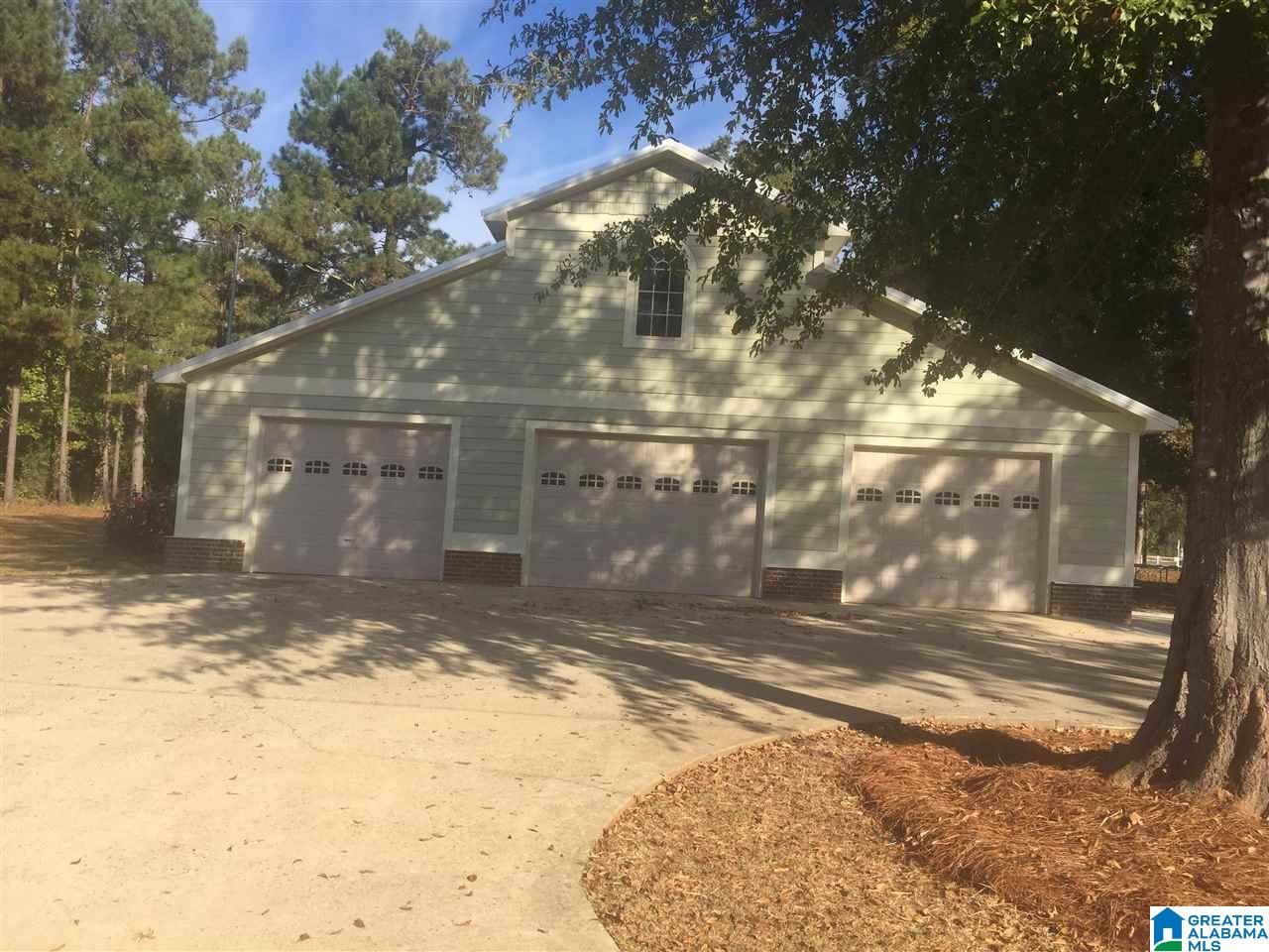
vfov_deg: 48.2
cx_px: 634
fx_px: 1063
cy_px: 476
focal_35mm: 29
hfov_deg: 61.7
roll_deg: -2.2
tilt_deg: +1.7
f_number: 2.2
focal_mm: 4.15
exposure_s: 1/1582
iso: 32
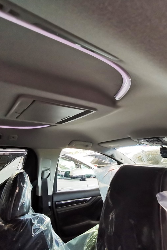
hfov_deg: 52.8
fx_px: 167
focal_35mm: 24
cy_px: 125
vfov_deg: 73.7
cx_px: 100
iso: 400
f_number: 2.2
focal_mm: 2.23
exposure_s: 1/33.3
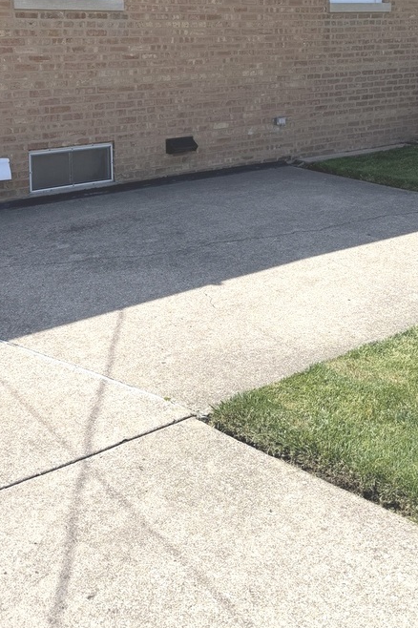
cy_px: 131
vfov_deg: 45.2
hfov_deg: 32.6
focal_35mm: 41
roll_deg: -0.5
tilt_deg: -8.4
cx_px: 196
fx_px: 715
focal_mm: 6.76
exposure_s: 1/4673
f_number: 1.78
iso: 80
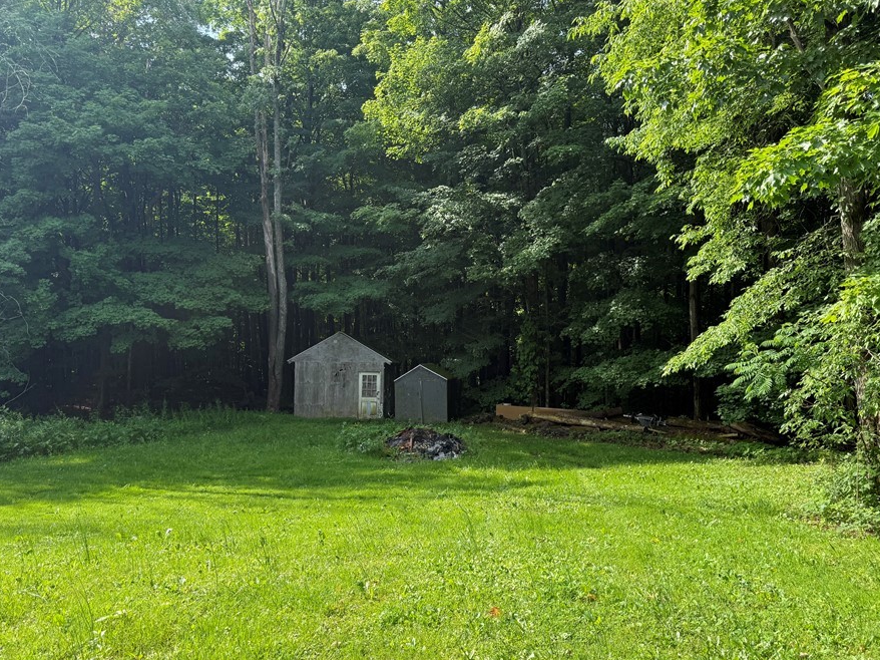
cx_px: 472
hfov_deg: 63.4
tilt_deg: -1.1
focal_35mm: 28
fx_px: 712
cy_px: 366
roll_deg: +0.9
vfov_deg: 49.6
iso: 80
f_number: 1.78
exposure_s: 1/992
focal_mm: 6.76
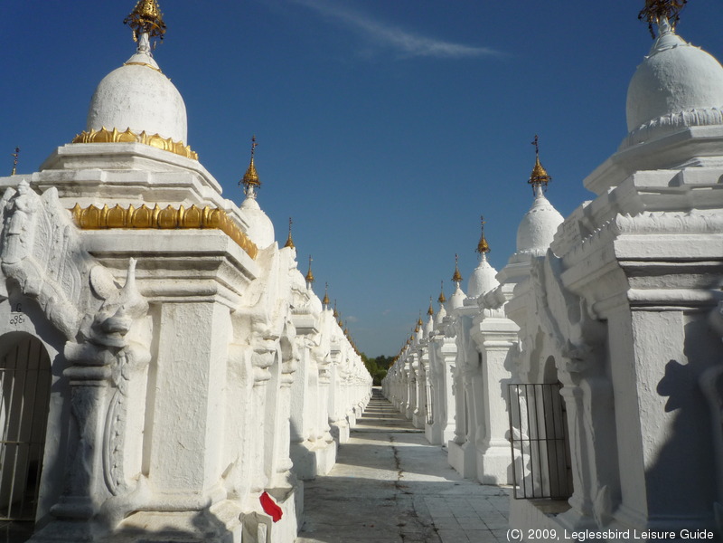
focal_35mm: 25
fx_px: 522
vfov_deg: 54.9
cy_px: 272
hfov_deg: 69.4
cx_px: 362
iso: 100
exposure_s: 1/800
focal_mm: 4.4
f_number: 6.3
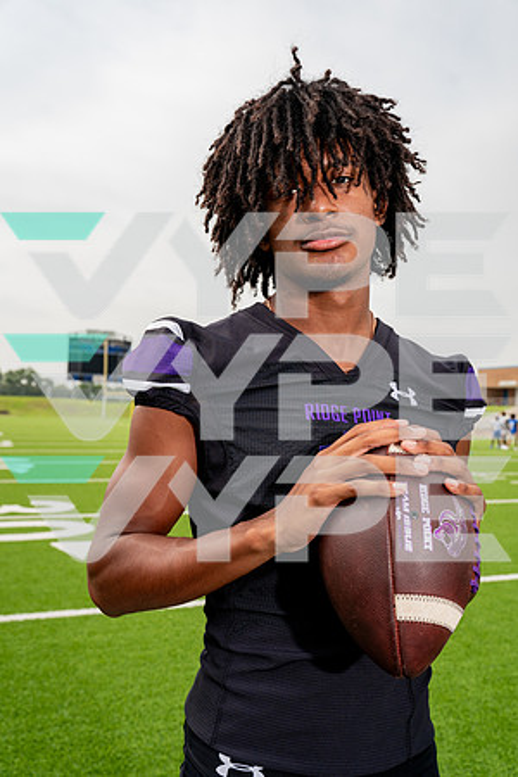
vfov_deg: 55.8
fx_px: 734
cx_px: 259
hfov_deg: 38.9
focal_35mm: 34
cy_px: 388
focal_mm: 34
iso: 125
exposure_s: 1/800
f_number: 5.6
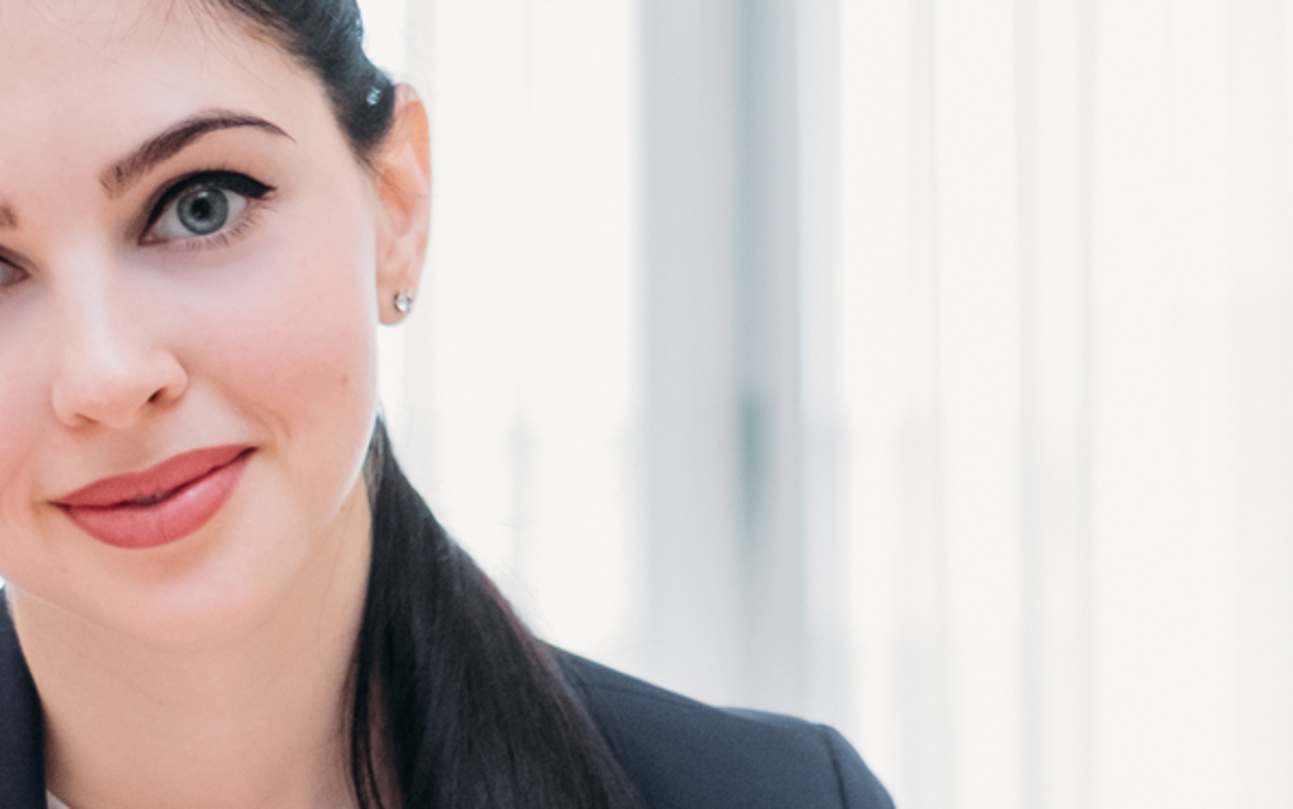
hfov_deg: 17.3
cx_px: 171
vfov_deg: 10.8
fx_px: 4195
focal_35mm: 119
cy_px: 1065
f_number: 1.4
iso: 640
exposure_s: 1/250
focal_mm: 23
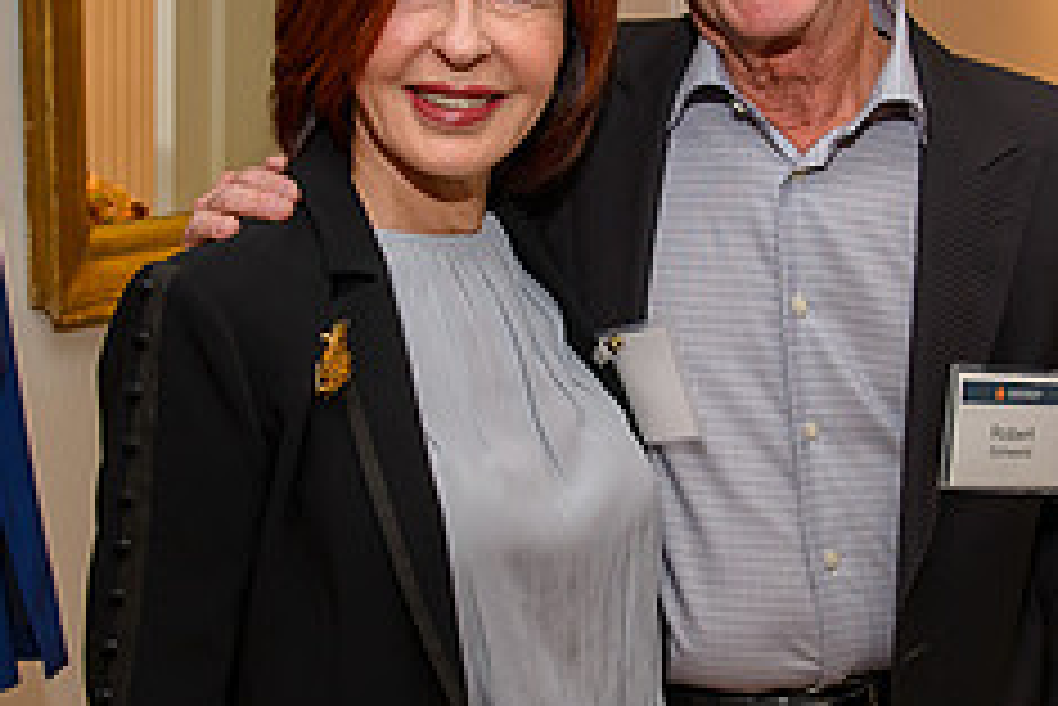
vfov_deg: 16.3
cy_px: 364
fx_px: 2470
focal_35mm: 84
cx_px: 620
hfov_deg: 24.1
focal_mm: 30
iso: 800
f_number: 5.6
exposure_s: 1/60
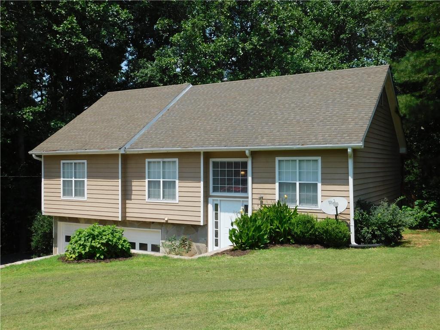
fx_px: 458
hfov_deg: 51.4
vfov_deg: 39.7
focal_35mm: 36
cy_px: 165
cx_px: 220
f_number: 3.5
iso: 125
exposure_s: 1/1000
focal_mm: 6.3
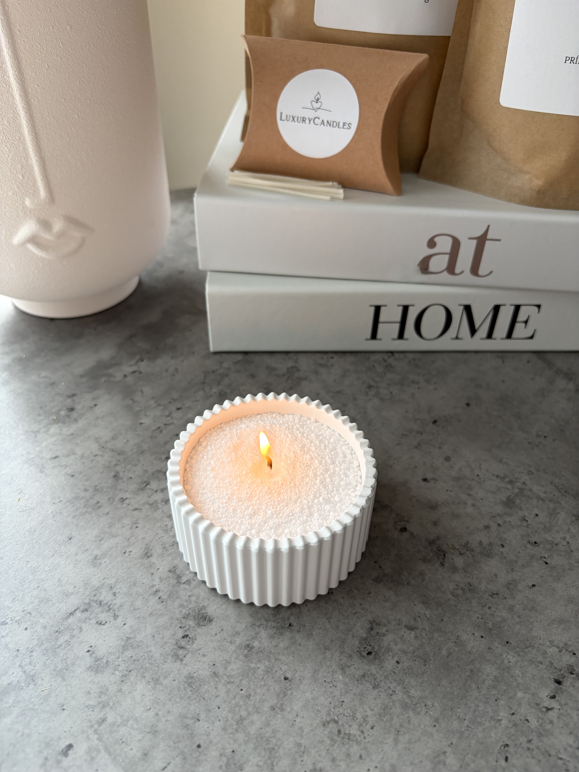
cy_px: 386
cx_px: 290
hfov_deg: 53.1
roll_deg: -1.4
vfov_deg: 67.3
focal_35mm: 26
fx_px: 580
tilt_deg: -40.3
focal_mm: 5.96
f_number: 1.6
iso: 40
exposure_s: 1/122
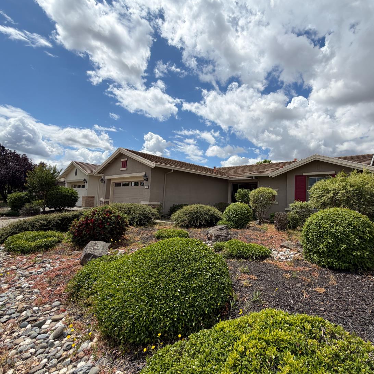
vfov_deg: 84.0
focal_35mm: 17
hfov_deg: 83.0
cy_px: 185
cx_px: 224
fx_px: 208
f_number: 2.2
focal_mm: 2.22
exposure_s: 1/1464
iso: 20
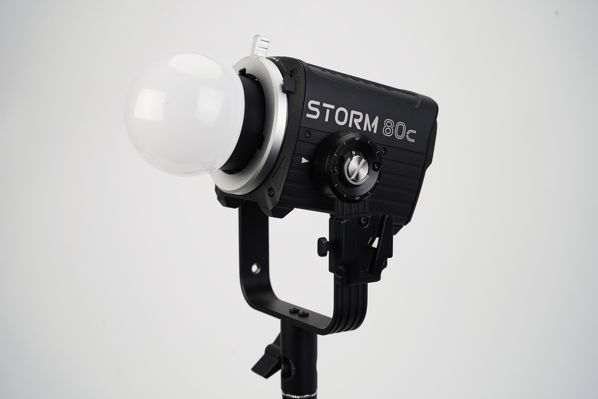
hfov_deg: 37.5
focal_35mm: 53
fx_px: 880
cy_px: 200
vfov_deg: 25.5
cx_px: 299
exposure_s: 1/125
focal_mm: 53
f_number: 8
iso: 100
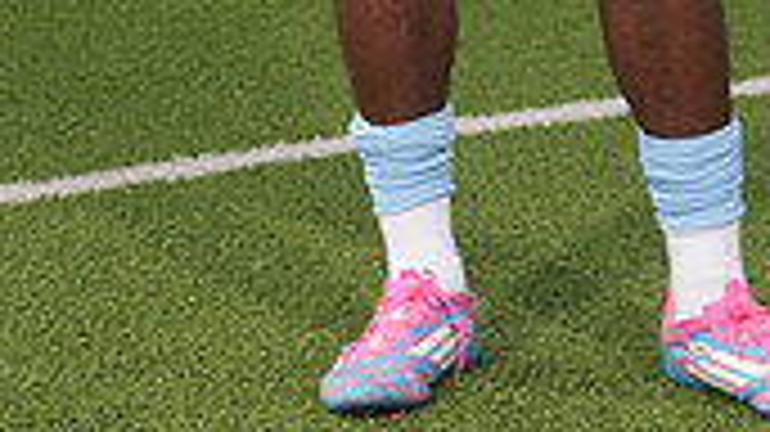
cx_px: 459
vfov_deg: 7.3
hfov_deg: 13.7
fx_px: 3204
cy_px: -536
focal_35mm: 157
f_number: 8
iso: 100
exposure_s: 1/200
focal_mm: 57
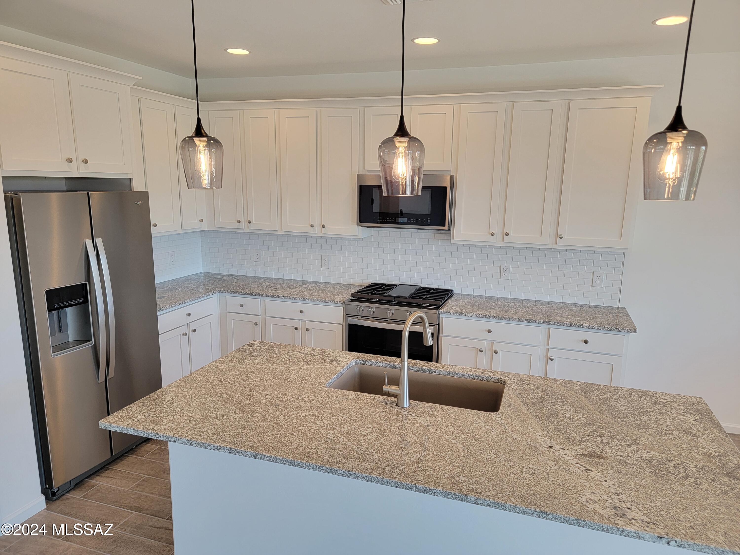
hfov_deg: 71.6
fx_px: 513
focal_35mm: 24
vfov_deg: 56.8
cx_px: 370
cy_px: 278
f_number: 1.8
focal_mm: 6.7
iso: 100
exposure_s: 1/120
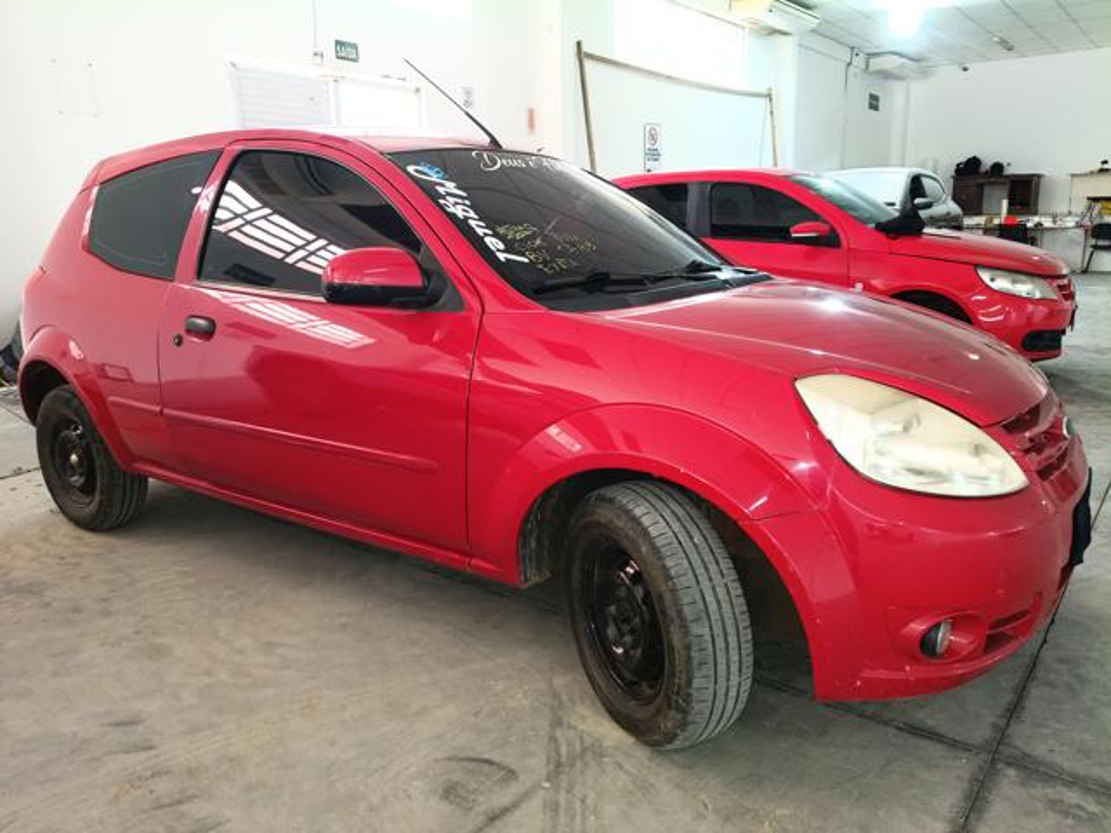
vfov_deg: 53.1
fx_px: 834
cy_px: 416
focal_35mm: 26
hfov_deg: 67.3
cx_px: 556
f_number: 1.8
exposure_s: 1/40
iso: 100
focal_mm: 4.81
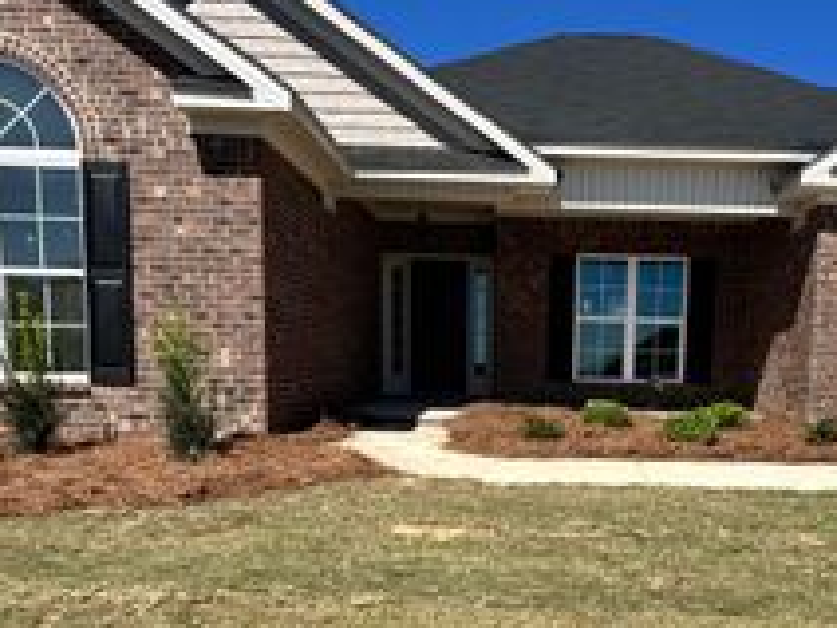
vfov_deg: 41.7
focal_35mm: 33
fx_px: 798
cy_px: 468
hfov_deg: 54.5
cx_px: 541
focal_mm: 2.22
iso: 50
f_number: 2.2
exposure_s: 1/2132
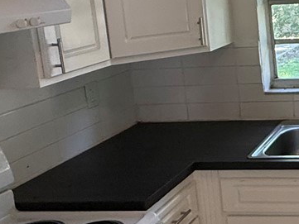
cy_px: 43
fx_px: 536
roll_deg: +3.5
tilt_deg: -5.8
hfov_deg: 26.4
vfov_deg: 23.3
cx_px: 390
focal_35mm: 62
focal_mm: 2.22
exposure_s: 1/120
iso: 250
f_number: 2.2
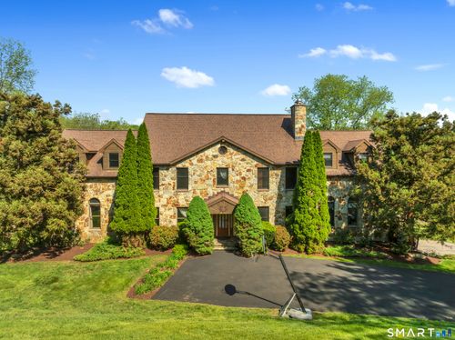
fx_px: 315
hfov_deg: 71.6
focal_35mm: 24
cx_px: 228
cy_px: 170
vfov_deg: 56.7
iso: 100
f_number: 7.1
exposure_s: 1/60
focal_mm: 12.29
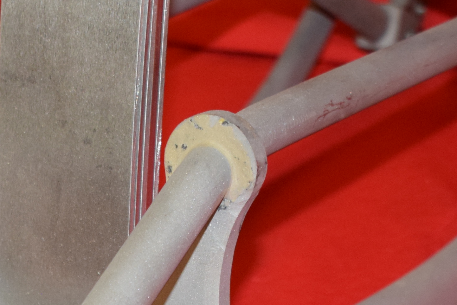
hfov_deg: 12.9
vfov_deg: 8.4
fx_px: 2019
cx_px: 122
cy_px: 455
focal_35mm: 159
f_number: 5
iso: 1250
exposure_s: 1/100
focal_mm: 34
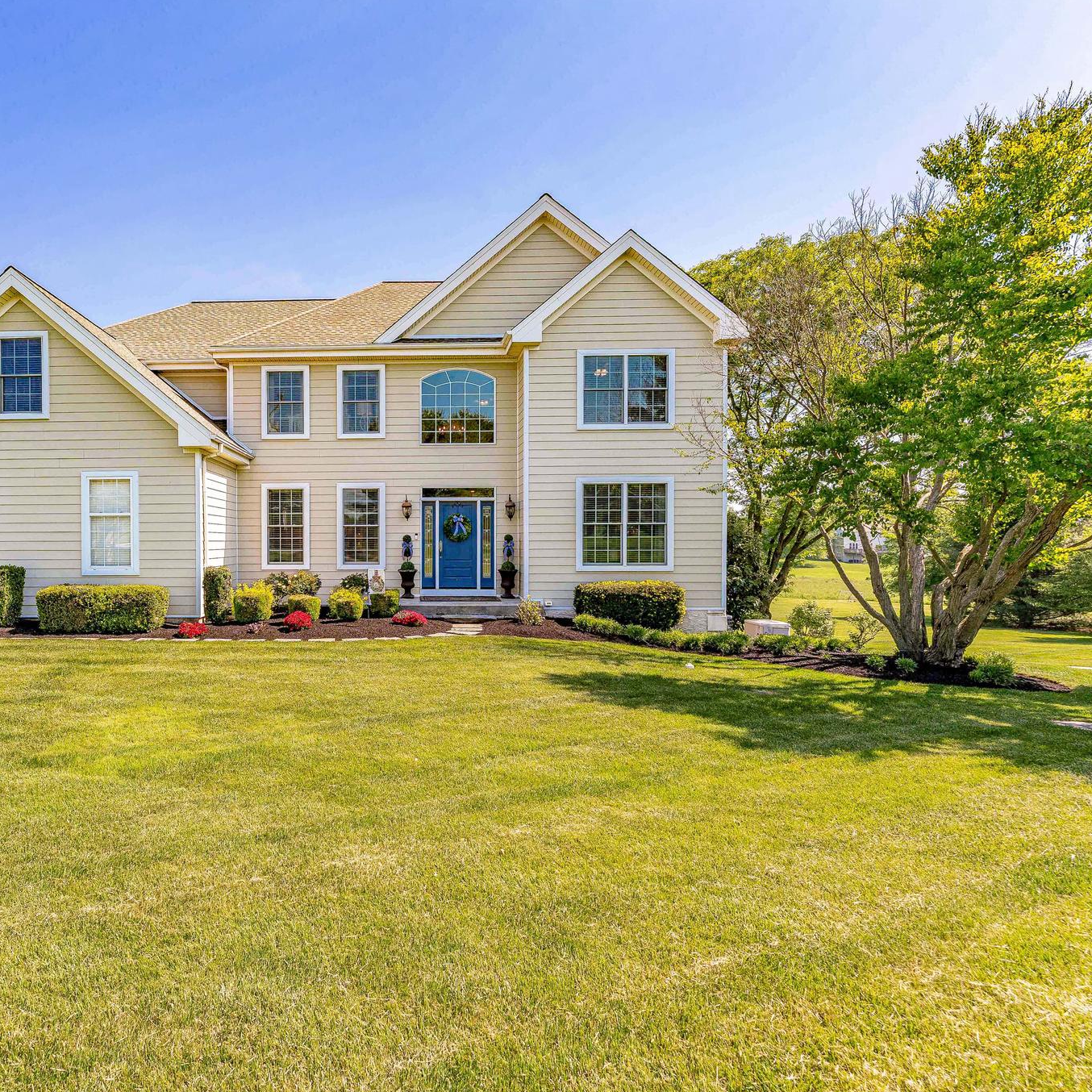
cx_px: 386
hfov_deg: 78.7
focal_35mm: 18
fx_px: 642
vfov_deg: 80.7
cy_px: 547
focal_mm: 14
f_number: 8
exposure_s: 1/500
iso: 200
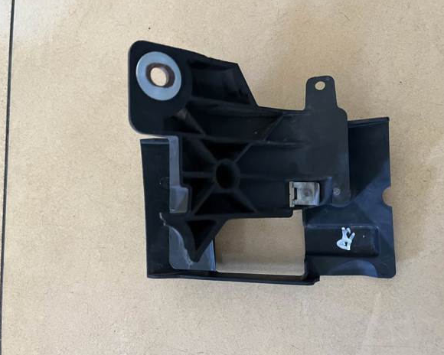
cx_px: 210
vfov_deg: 51.5
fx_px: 368
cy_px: 177
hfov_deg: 62.2
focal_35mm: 28
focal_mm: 5.1
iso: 400
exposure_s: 1/33
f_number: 1.6
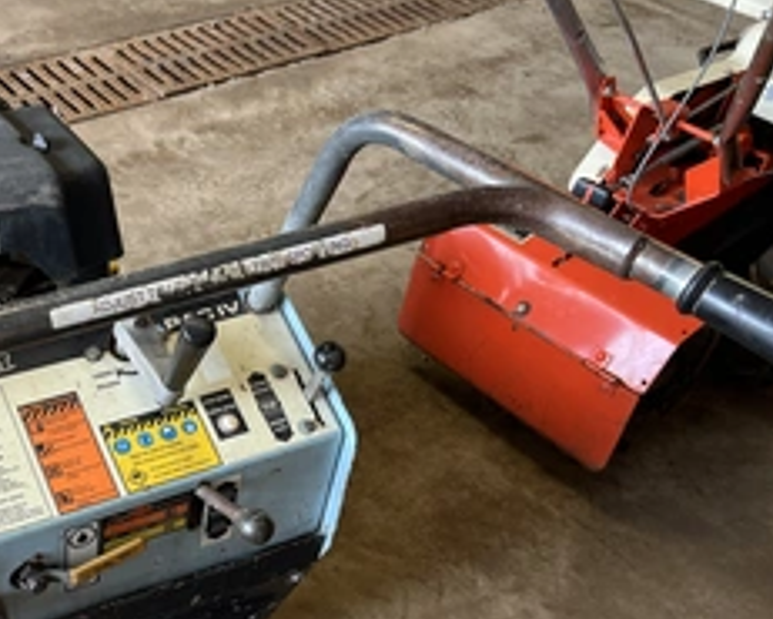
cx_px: 177
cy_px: 458
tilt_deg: -45.6
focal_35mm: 44
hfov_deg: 40.6
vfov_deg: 33.5
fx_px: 1007
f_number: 1.6
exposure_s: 1/120
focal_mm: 5.1
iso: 125
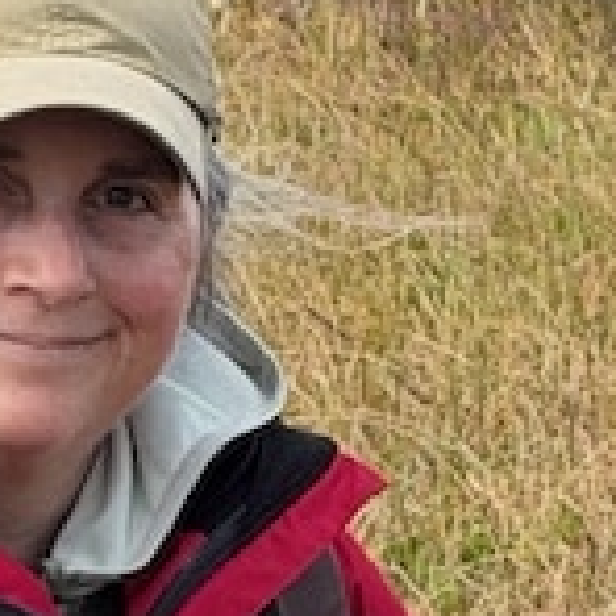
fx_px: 8093
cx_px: 828
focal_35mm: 402
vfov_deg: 4.3
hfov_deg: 4.3
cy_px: 816
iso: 80
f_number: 1.78
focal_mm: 6.76
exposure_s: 1/2667
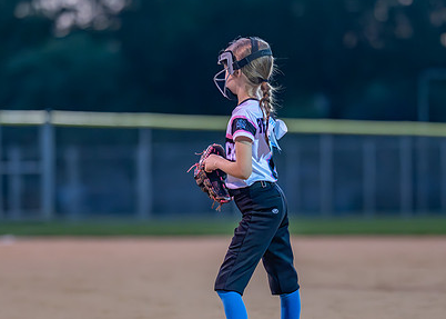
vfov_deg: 5.4
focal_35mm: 269
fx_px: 3407
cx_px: 232
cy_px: 208
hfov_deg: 7.5
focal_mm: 135
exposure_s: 1/2000
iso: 4000
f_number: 1.8
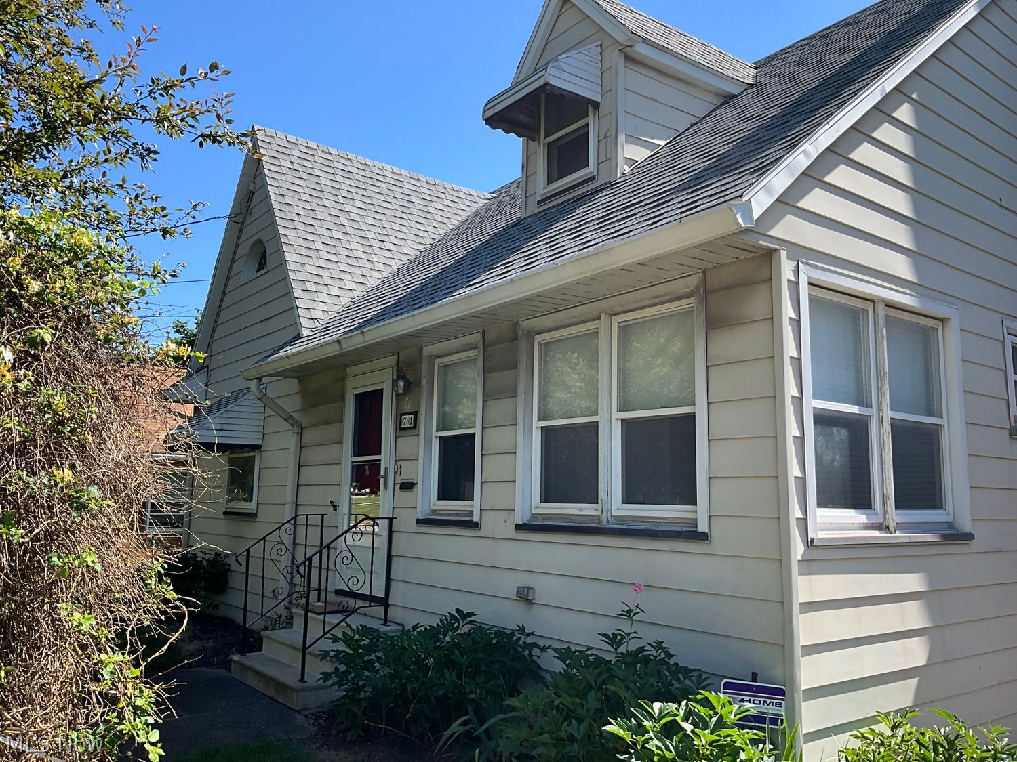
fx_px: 852
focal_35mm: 29
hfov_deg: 61.7
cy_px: 381
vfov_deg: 48.2
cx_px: 508
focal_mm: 3
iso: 25
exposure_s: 1/842
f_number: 1.8
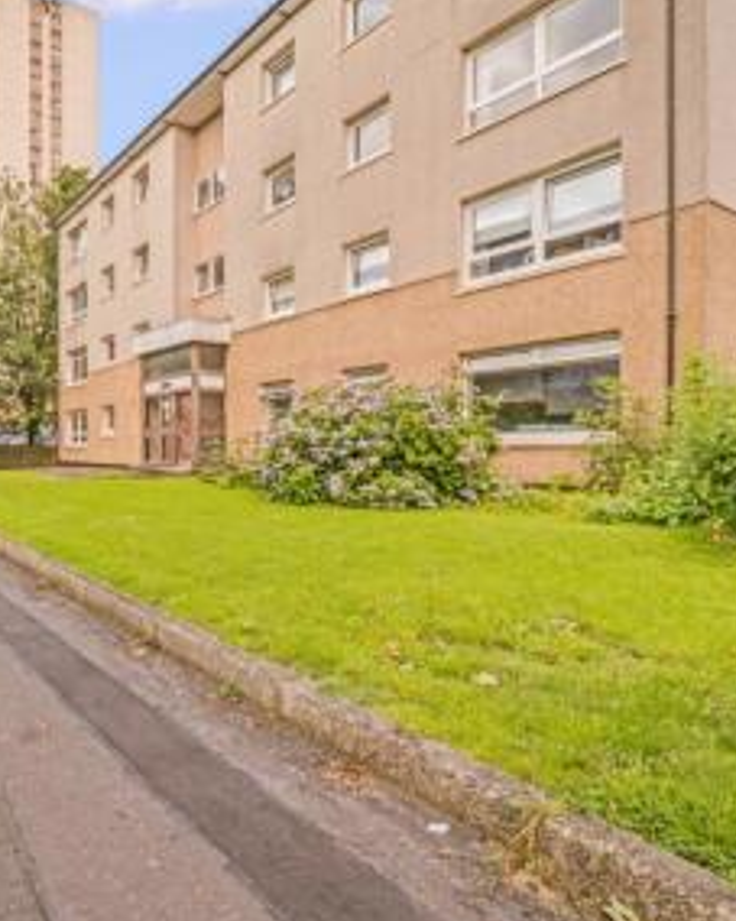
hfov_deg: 59.7
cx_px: 185
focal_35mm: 22
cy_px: 433
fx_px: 599
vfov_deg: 75.0
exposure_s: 1/8
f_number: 22
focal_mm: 14
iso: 800
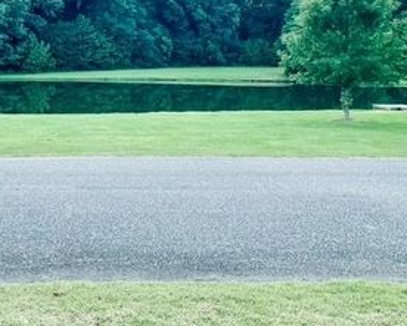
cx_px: 145
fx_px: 554
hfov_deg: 40.0
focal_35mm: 46
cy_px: 77
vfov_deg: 32.1
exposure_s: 1/1200
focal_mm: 4.2
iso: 32
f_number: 1.6
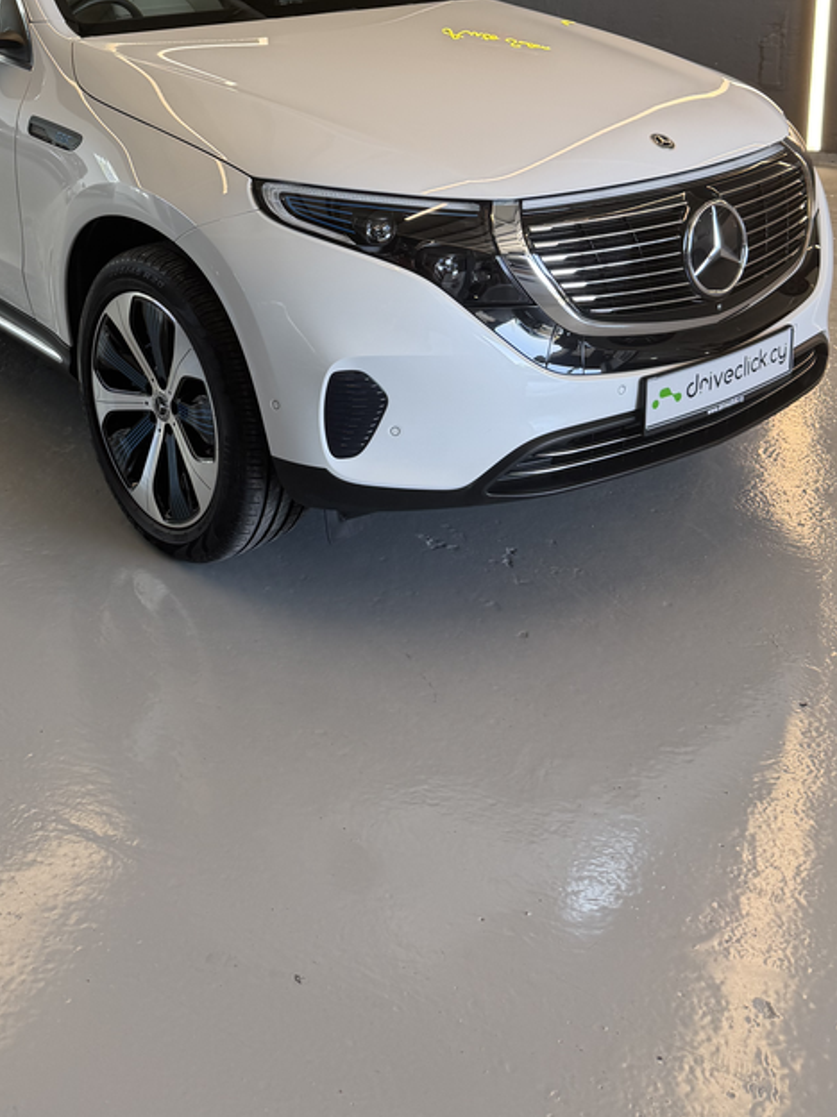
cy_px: 172
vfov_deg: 43.0
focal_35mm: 41
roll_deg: +1.0
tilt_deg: -13.1
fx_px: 1323
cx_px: 261
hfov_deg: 34.7
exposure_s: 1/100
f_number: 1.78
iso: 80
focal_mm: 6.76
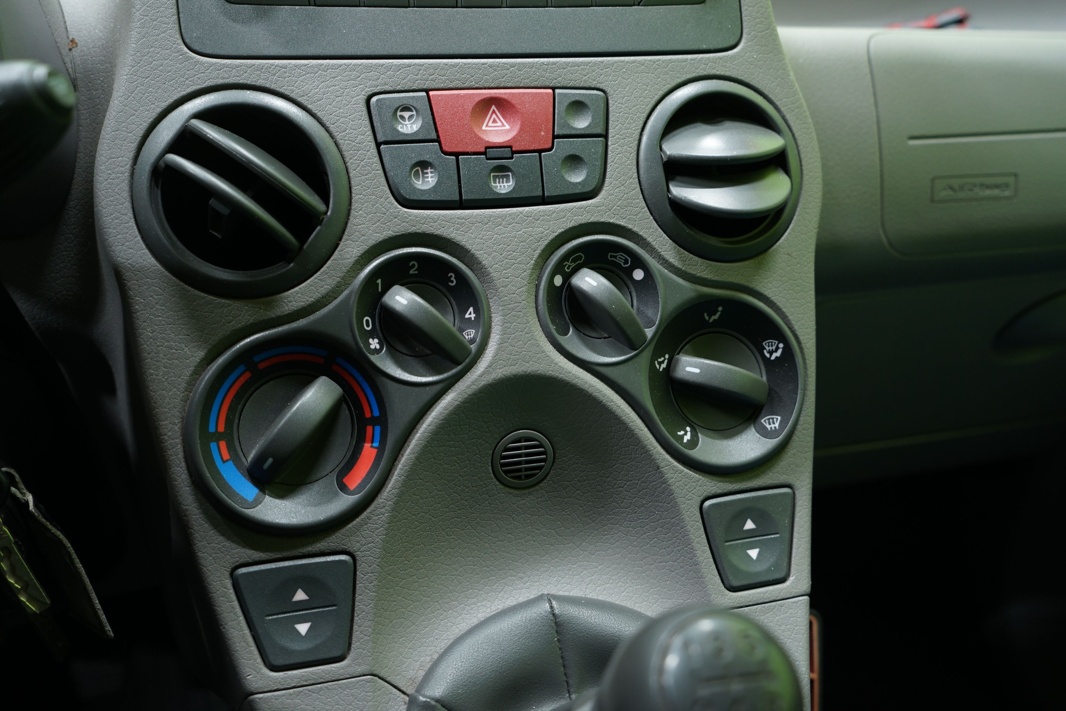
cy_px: 356
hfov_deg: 61.9
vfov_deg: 43.6
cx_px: 533
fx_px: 888
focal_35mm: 30
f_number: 4.5
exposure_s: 1/20
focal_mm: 30
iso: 500
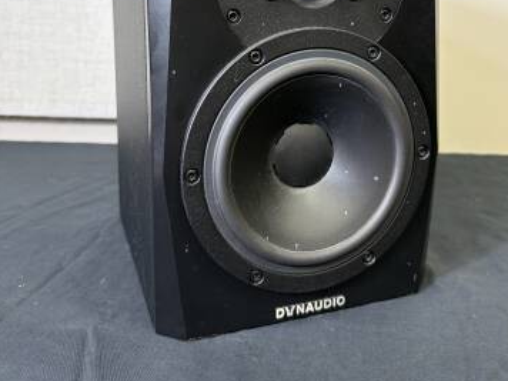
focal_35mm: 38
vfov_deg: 36.4
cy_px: 76
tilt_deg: -6.4
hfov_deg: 48.9
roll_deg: +0.2
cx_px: 274
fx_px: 558
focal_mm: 5.96
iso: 80
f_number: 1.6
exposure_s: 1/60
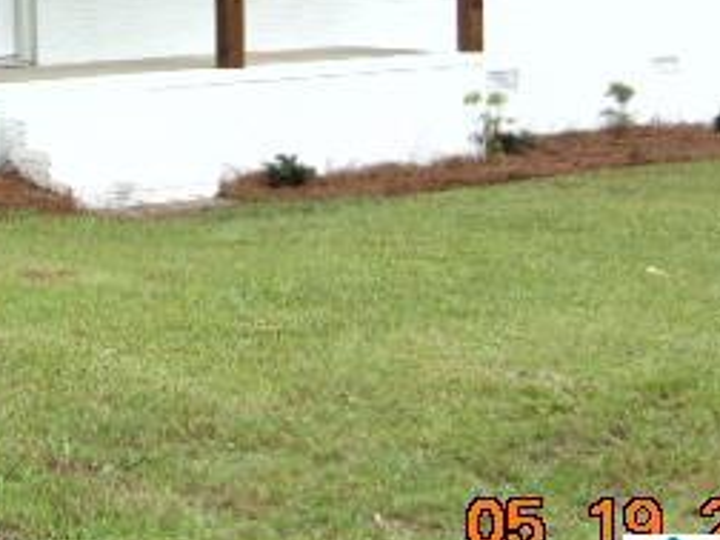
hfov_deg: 19.4
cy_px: -20
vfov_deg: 14.7
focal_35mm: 99
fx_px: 2059
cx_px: 51
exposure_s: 1/200
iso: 80
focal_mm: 6.9
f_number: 3.3
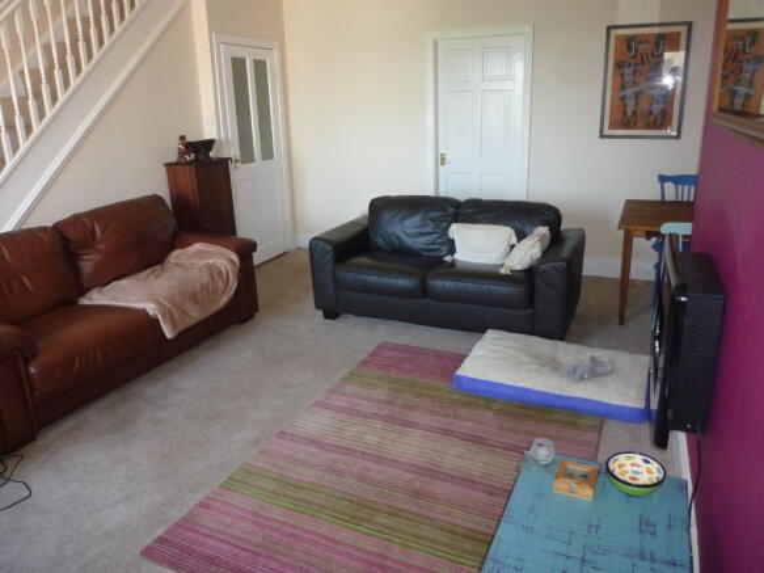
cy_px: 286
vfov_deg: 54.9
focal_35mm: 25
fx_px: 552
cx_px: 382
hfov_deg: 69.4
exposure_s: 1/30
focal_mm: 4.5
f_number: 2.8
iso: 250
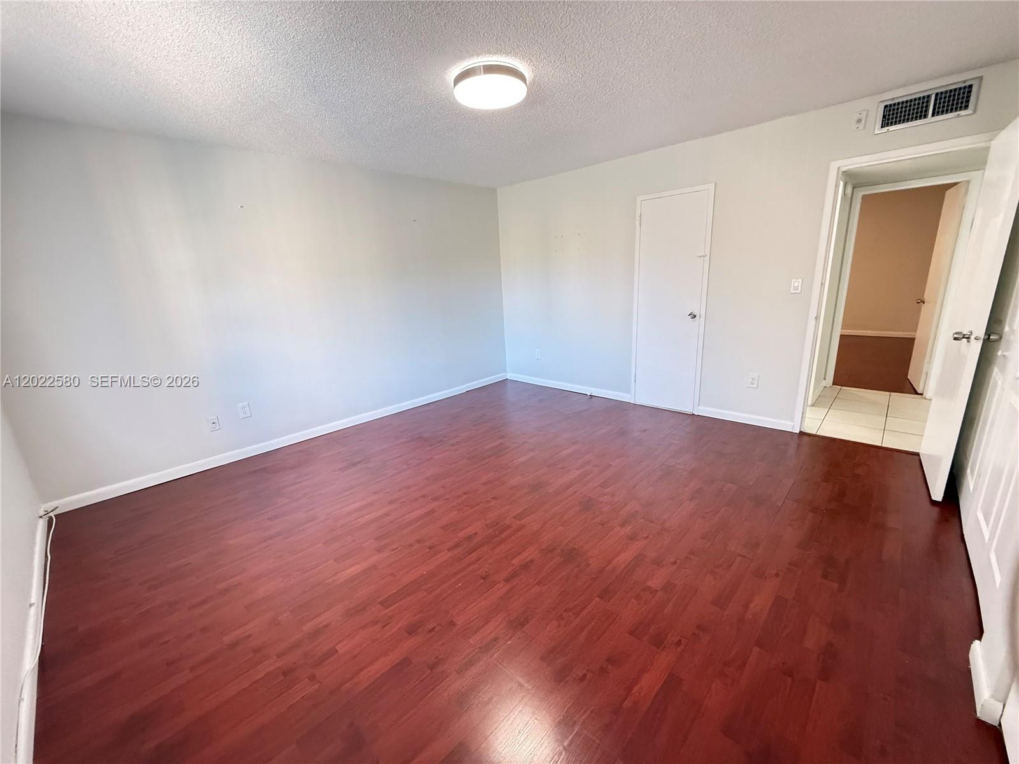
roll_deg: +2.9
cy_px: 382
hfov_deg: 102.1
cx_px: 510
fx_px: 412
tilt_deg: -14.3
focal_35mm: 14
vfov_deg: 85.7
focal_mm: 2.22
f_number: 2.2
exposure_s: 1/60
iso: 640
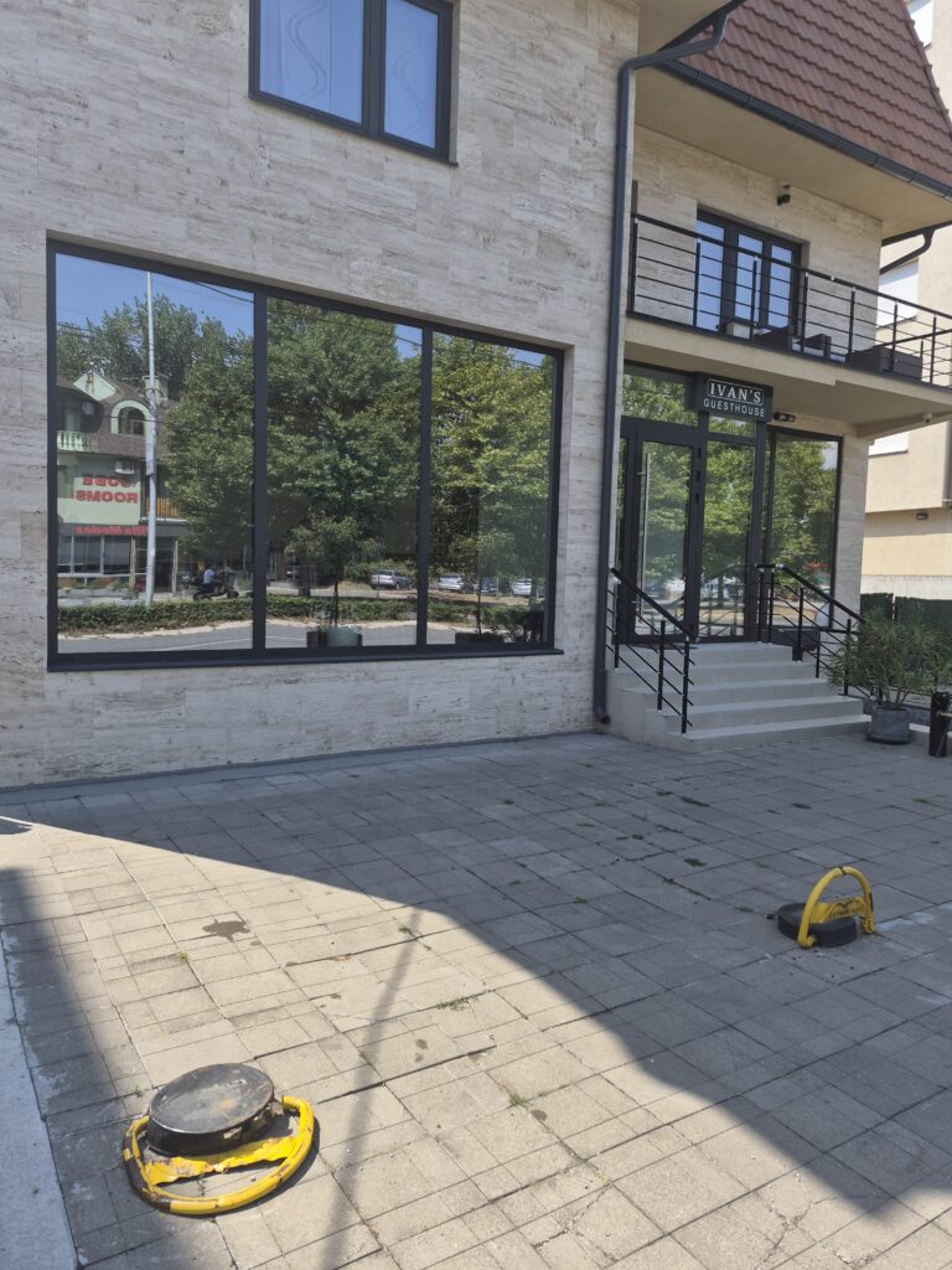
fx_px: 843
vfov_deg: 73.9
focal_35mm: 23
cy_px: 635
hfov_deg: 58.9
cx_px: 476
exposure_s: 1/2824
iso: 80
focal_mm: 5.4
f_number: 1.8
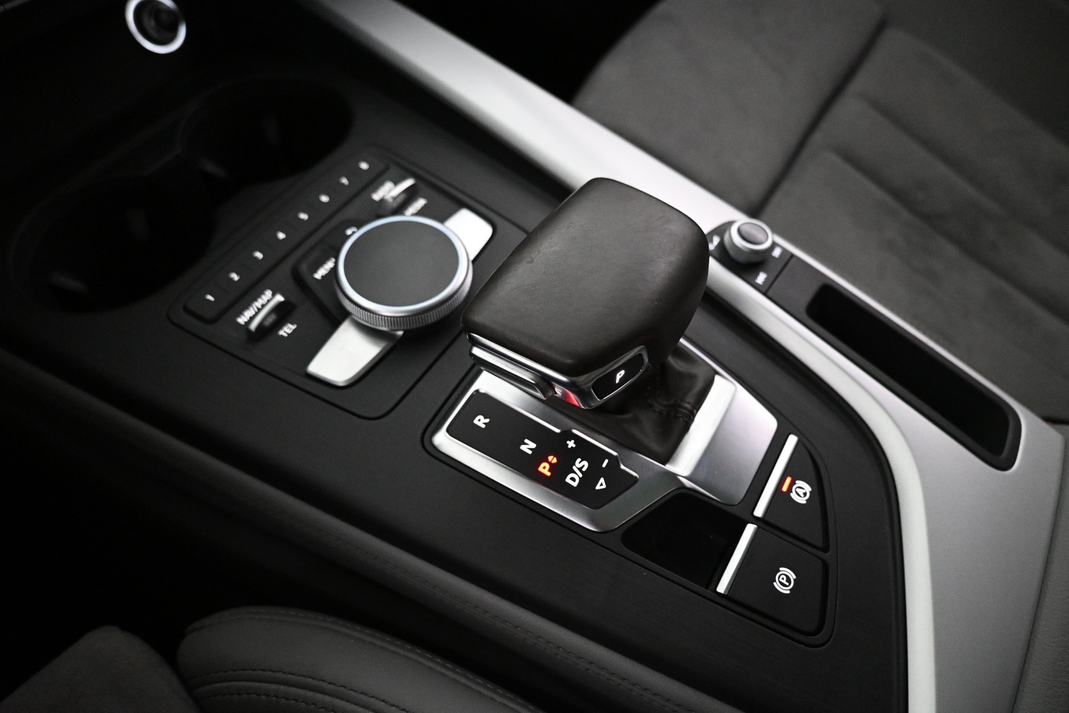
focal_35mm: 24
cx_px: 534
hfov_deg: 73.7
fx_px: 713
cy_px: 356
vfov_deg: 53.1
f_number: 3.5
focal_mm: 16
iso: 4000
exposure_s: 1/80
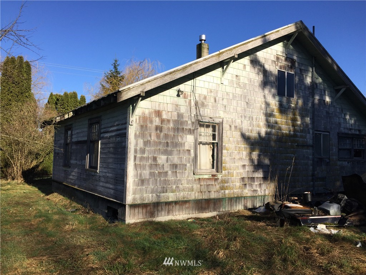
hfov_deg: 61.7
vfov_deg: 48.2
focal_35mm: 29
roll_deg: -2.7
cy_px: 138
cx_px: 183
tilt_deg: +6.0
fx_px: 307
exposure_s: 1/1883
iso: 32
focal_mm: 4.15
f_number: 2.2
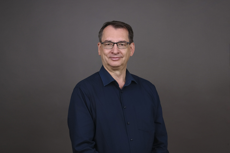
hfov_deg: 47.4
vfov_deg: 32.7
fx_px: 262
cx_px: 115
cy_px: 76
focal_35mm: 41
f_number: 8
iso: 100
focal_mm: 41
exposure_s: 1/160
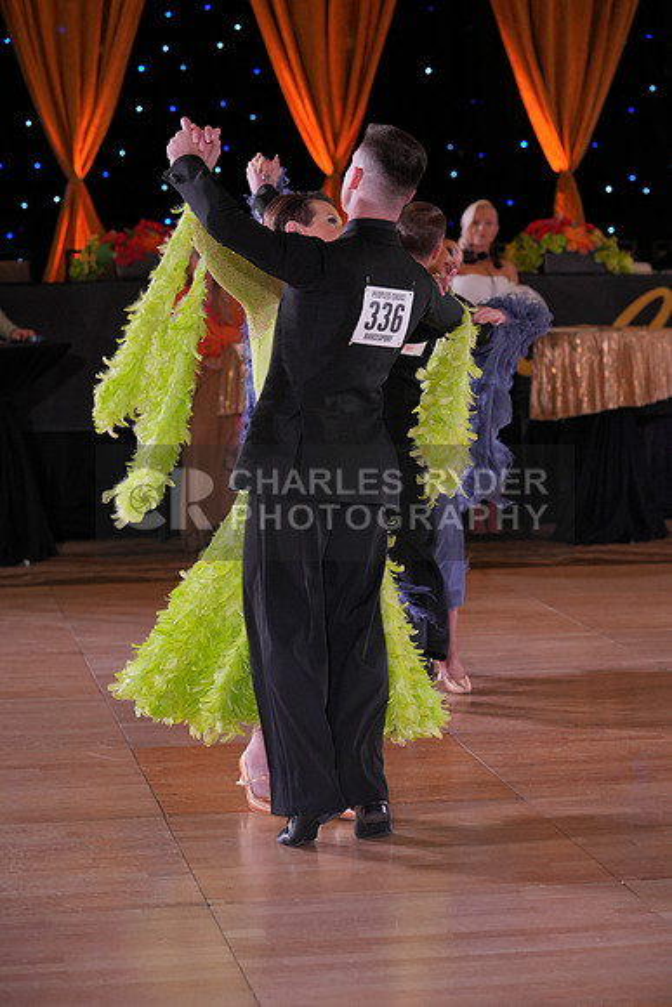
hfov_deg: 14.9
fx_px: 2574
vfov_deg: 22.1
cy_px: 504
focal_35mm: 92
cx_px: 336
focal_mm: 92
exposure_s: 1/400
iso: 1250
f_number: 4
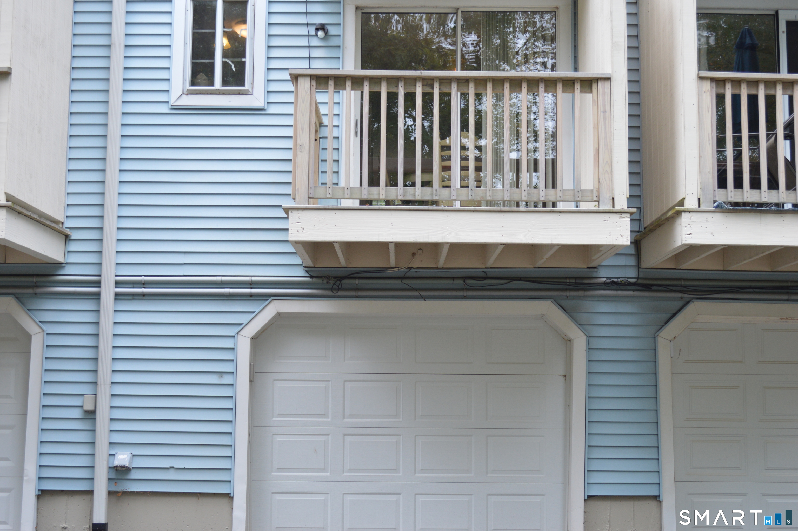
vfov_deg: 28.0
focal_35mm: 48
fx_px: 1063
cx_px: 399
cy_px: 266
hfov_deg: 41.1
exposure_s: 1/125
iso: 360
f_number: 5.6
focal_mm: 32
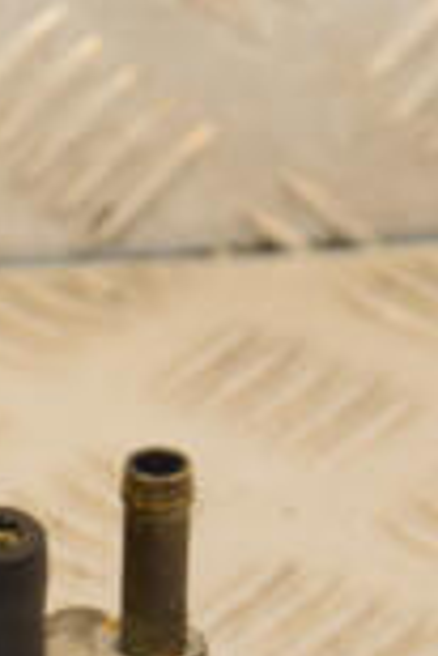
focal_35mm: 467
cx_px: -119
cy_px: 848
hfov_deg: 2.9
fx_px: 8503
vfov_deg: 4.4
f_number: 6.3
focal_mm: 80
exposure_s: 1/200
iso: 800
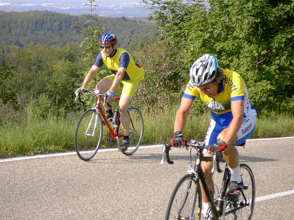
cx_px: 147
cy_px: 110
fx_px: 892
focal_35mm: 105
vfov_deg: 14.1
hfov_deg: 18.7
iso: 100
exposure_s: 1/320
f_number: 4.7
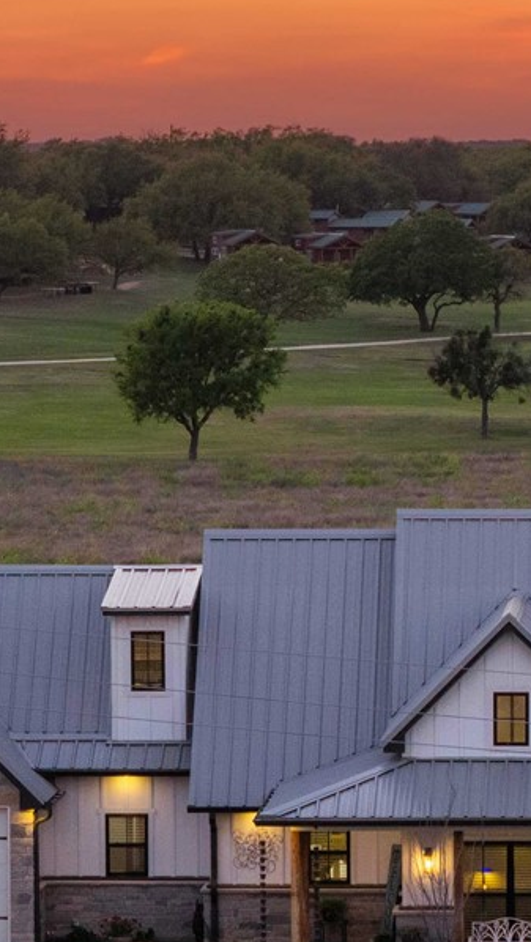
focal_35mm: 261
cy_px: 354
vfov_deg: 8.3
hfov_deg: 4.7
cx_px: 271
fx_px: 6524
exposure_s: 1/120
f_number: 2.8
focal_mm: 19.35
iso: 200
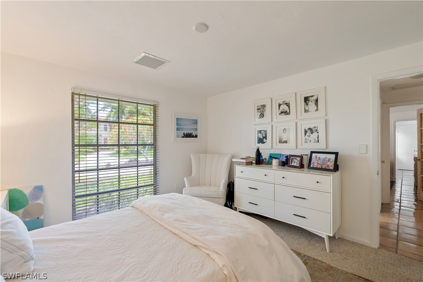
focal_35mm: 16
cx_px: 212
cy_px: 141
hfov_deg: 96.7
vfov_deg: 73.8
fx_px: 188
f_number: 9
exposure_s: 1/3
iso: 100
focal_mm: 16
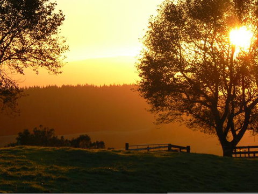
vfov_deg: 6.8
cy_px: 97
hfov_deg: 9.0
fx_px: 1632
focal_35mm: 219
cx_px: 129
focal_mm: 36.5
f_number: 5
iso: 80
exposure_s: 1/100
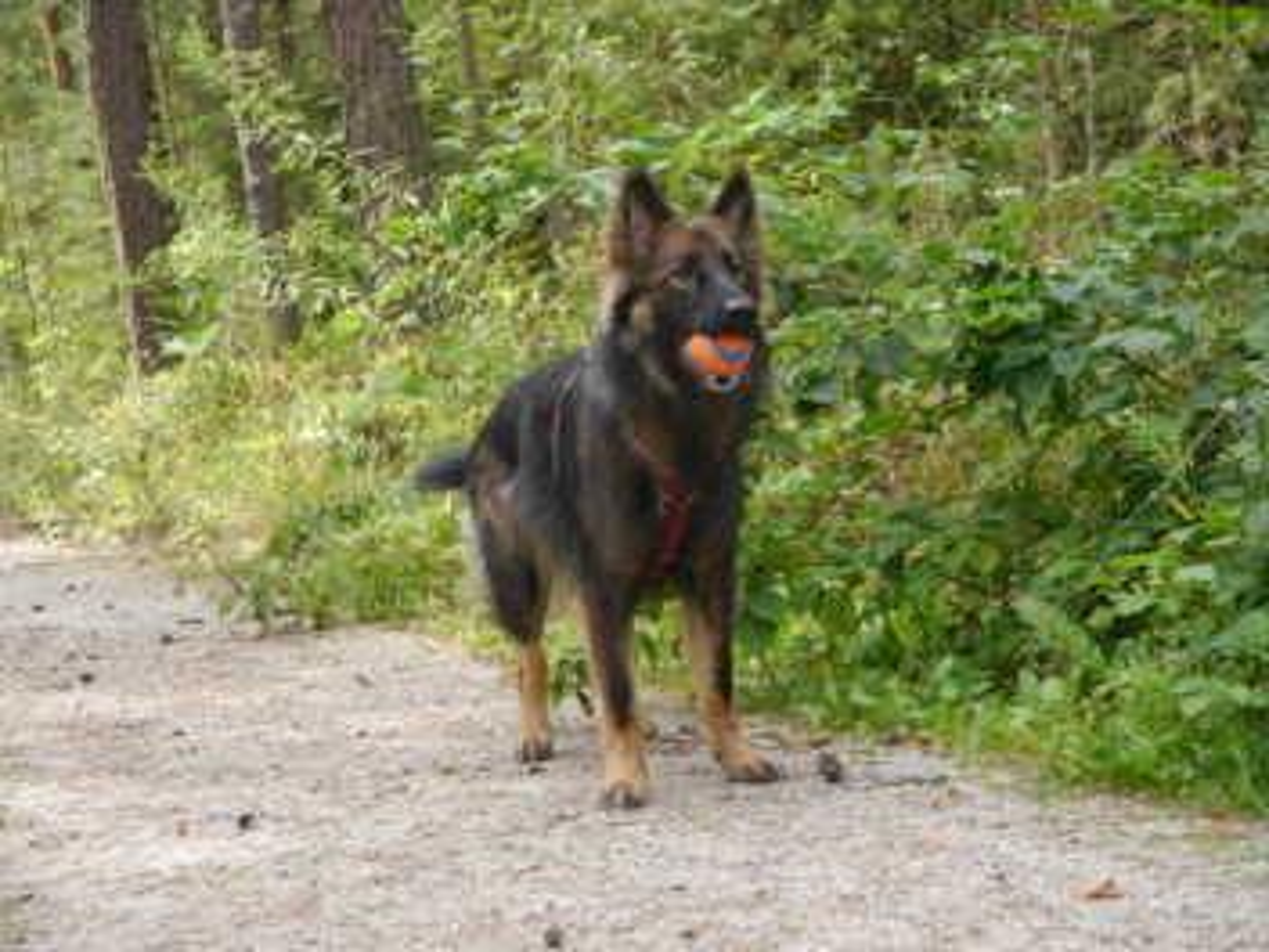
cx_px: 634
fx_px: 3079
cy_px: 476
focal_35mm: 84
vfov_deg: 17.6
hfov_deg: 23.3
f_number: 5.6
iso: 640
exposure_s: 1/250
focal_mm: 42
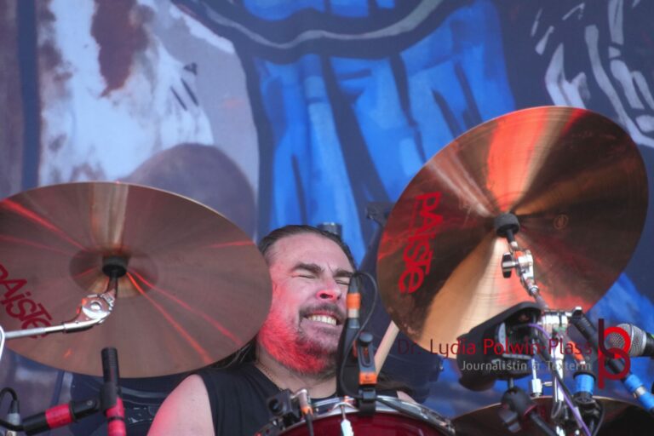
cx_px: 327
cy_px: 218
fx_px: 7057
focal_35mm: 388
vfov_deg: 3.5
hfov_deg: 5.3
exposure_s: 1/500
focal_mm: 259
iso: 2000
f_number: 6.3
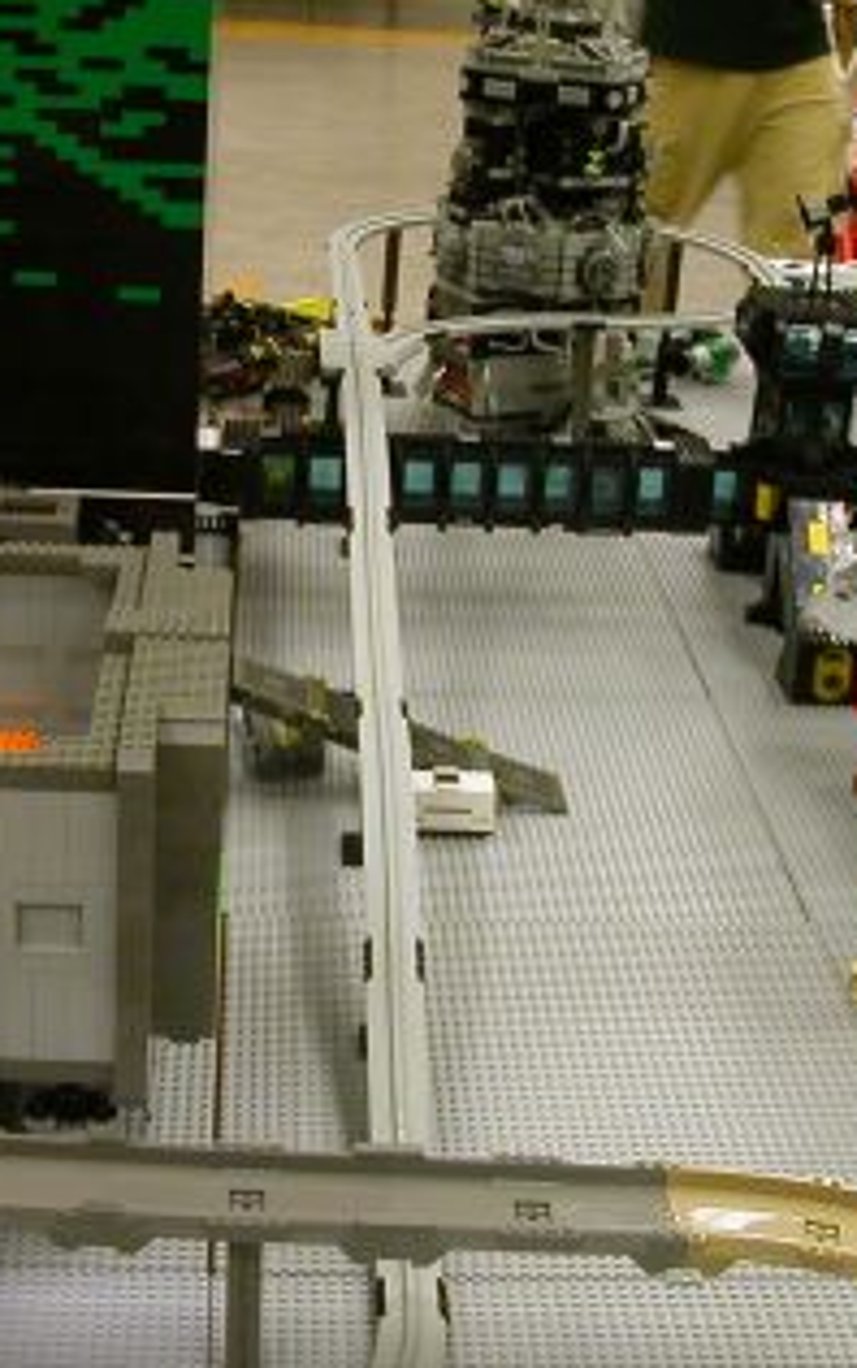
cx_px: 342
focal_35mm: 62
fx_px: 2313
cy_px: 729
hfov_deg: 21.0
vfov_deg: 32.9
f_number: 2.7
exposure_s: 1/23.8
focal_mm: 5.6
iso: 100
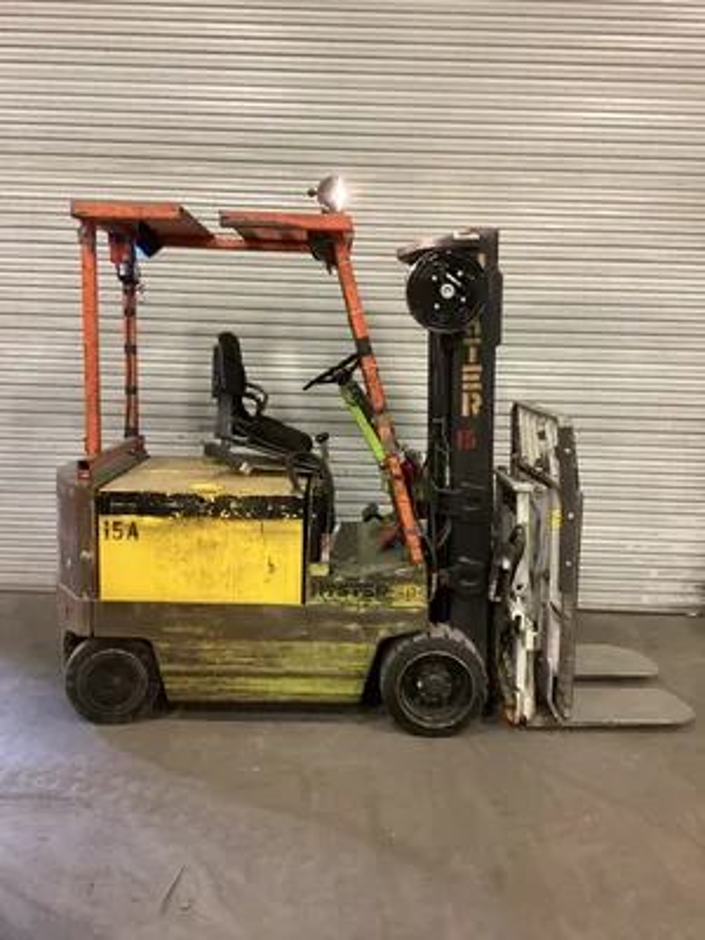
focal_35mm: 31
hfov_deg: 45.4
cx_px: 352
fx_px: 842
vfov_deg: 58.4
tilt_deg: -7.9
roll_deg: +0.2
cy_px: 470
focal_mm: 3.3
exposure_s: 1/30
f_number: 2.4
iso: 400
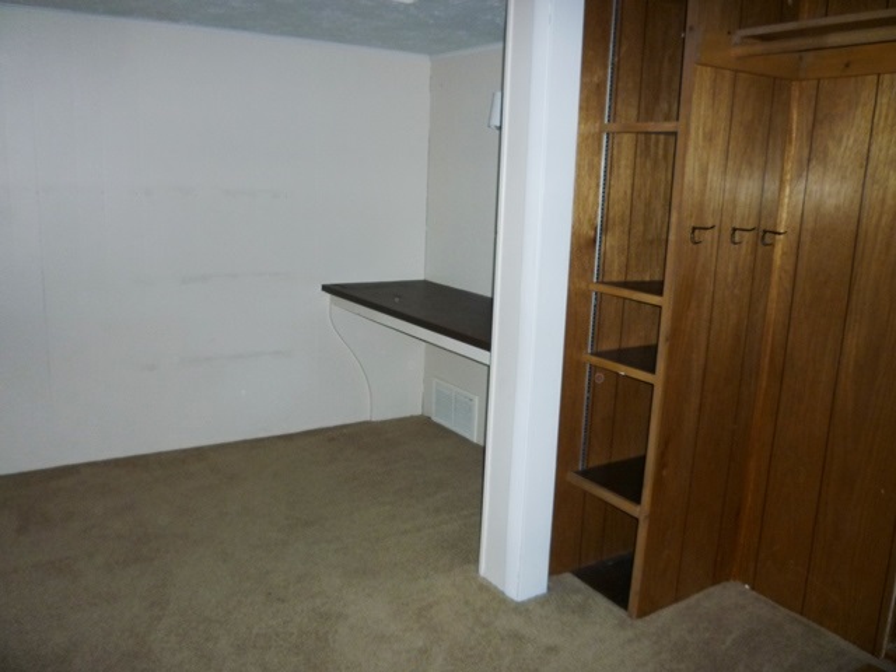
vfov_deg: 48.2
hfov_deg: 61.7
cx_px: 448
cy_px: 336
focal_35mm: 29
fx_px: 751
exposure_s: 1/125
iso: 125
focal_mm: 5.2
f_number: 3.3
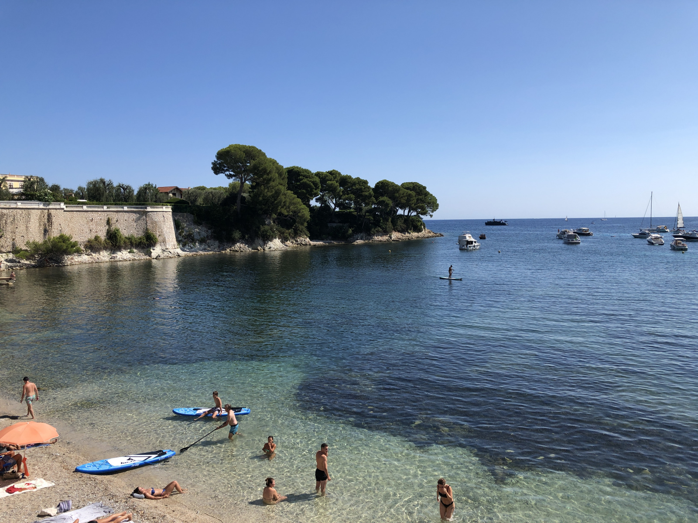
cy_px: 262
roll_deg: -0.8
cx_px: 349
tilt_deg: -4.0
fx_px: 565
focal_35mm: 28
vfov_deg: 49.7
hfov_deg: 63.4
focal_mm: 3.99
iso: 20
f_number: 1.8
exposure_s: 1/2404
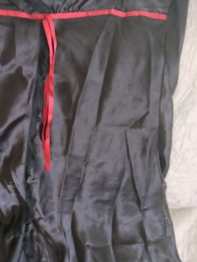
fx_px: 364
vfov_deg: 39.7
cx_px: 46
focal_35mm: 48
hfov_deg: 29.7
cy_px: 129
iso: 400
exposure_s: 1/33
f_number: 1.8
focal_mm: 3.96
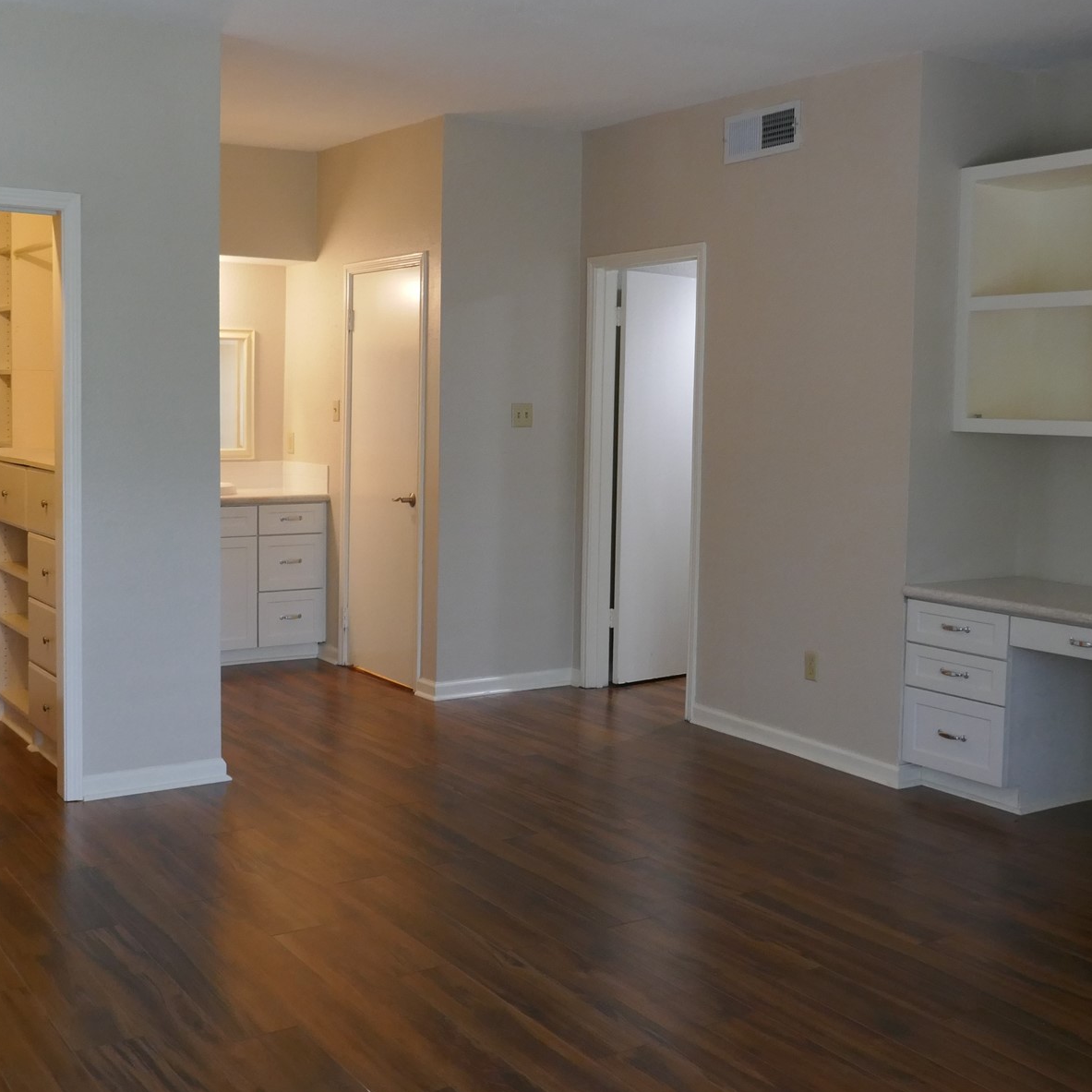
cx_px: 502
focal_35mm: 39
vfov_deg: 42.8
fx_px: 1392
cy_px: 487
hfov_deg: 42.8
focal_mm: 9.1
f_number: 2.8
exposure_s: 1/60
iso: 800
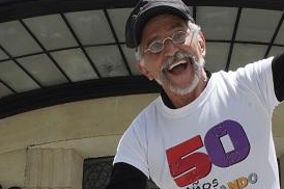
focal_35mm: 106
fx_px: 835
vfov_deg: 12.7
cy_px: 201
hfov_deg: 19.3
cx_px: 177
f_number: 20
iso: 250
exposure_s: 1/100
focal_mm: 29
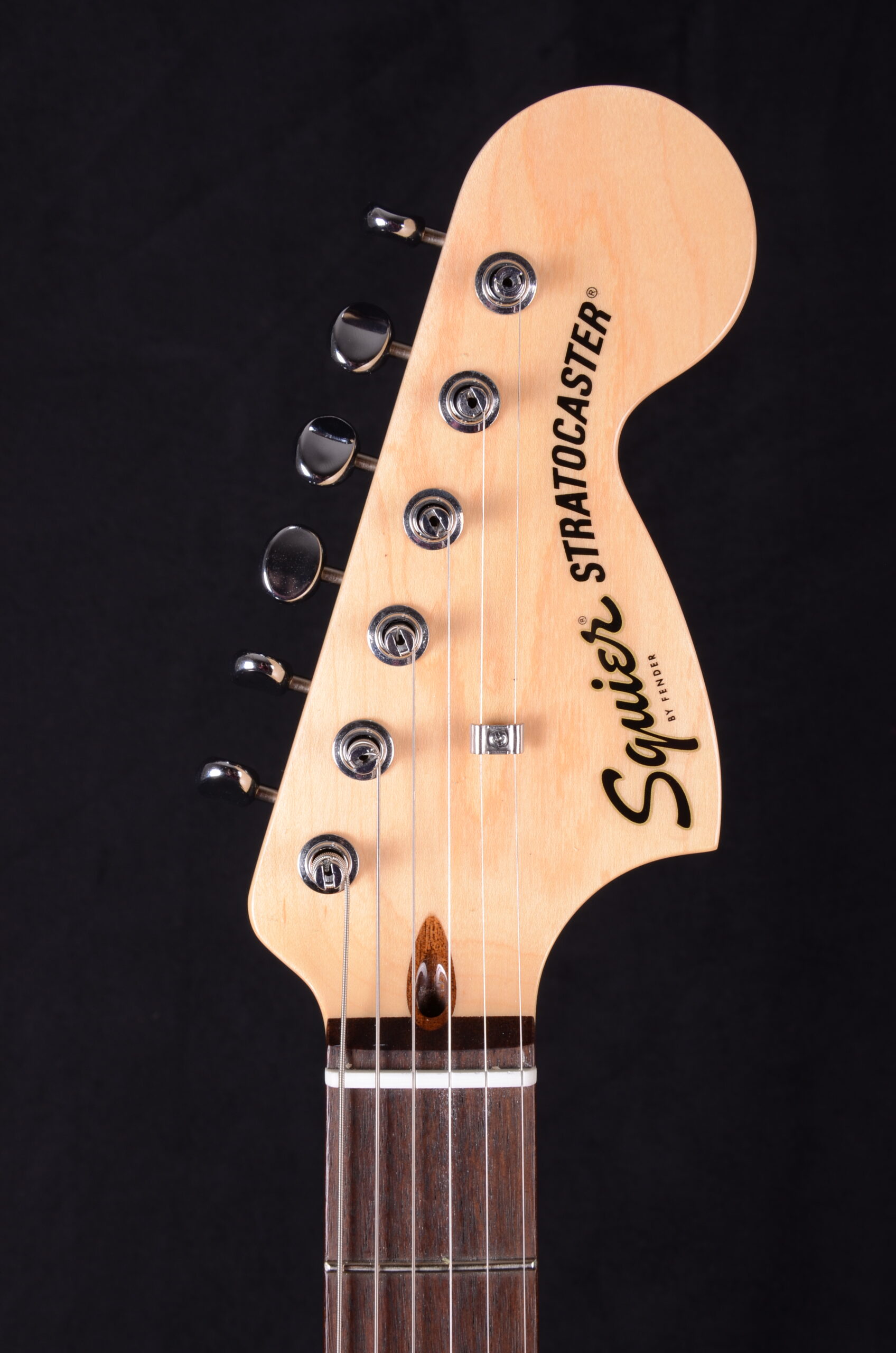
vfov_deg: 35.1
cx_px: 448
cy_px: 676
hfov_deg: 23.7
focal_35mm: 57
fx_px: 2137
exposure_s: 1/200
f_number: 13
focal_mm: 38
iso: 200
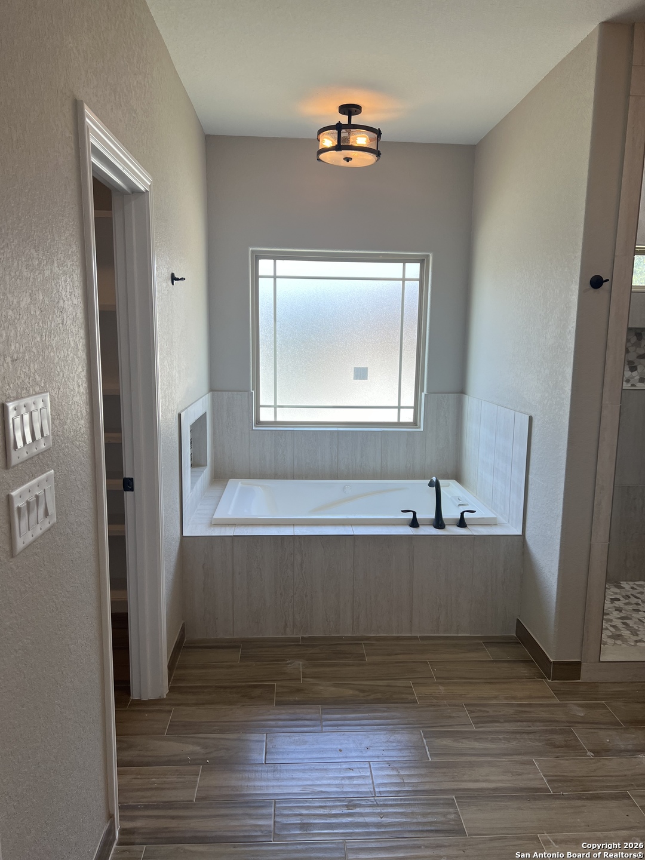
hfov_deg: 53.1
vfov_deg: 67.3
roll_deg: -1.3
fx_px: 646
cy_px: 430
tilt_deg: -8.4
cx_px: 322
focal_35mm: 26
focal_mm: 5.7
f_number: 1.5
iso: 40
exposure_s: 1/280
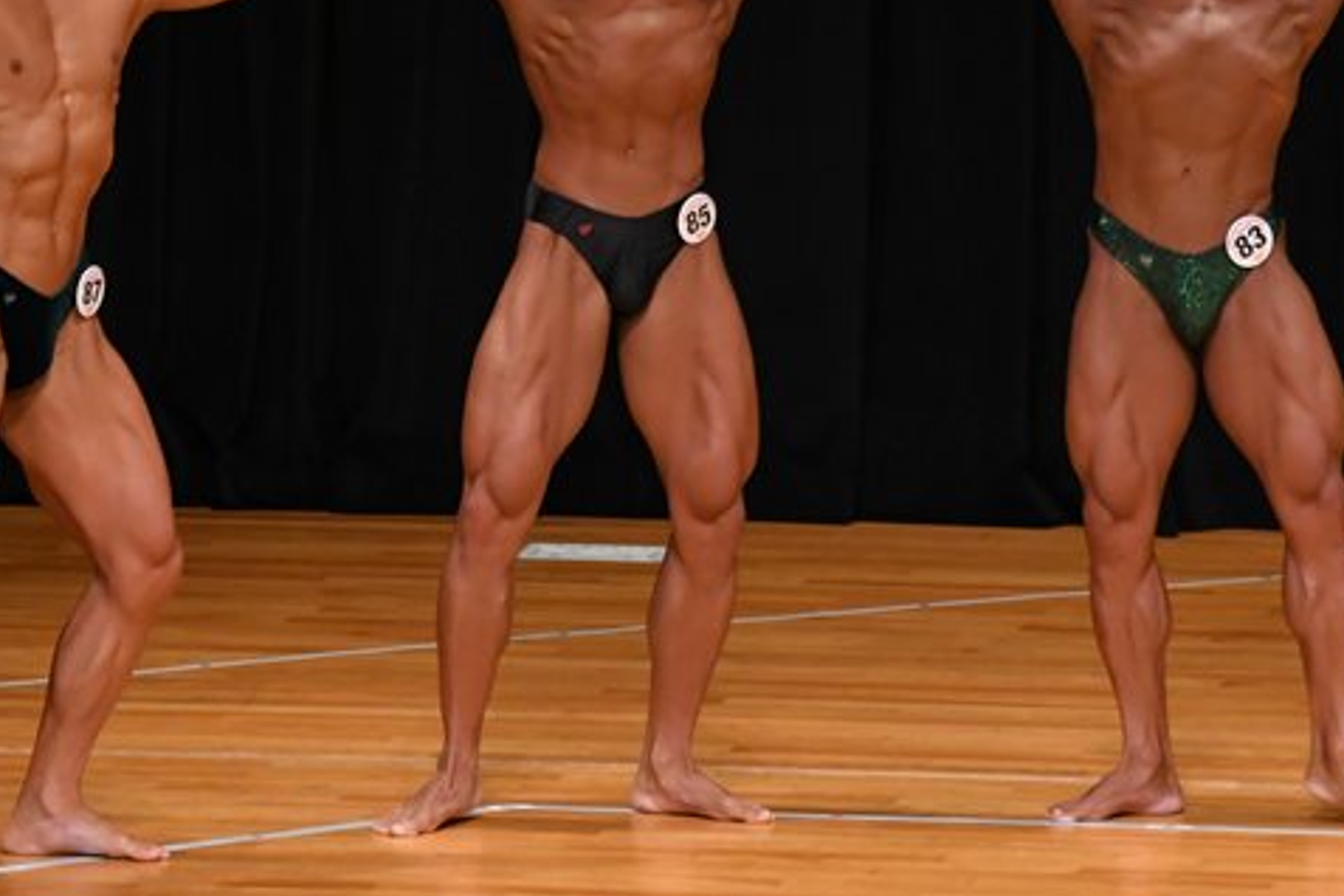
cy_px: 268
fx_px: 15455
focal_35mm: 414
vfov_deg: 3.3
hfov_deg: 5.0
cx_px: 356
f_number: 5.6
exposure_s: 1/400
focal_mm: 170
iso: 3200
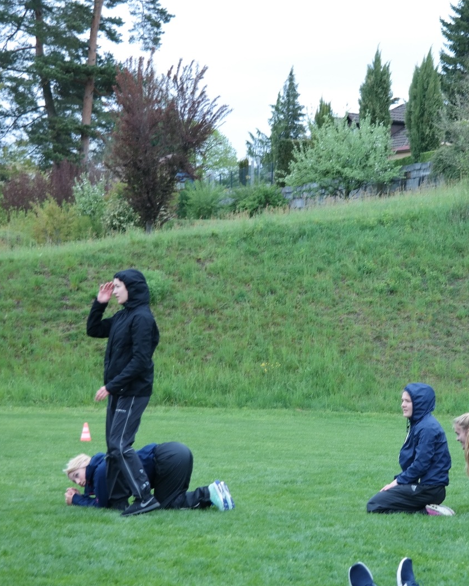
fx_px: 2065
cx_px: 390
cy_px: 294
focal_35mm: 119
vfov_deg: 16.2
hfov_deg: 12.9
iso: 200
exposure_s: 1/80
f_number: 6.3
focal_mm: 55
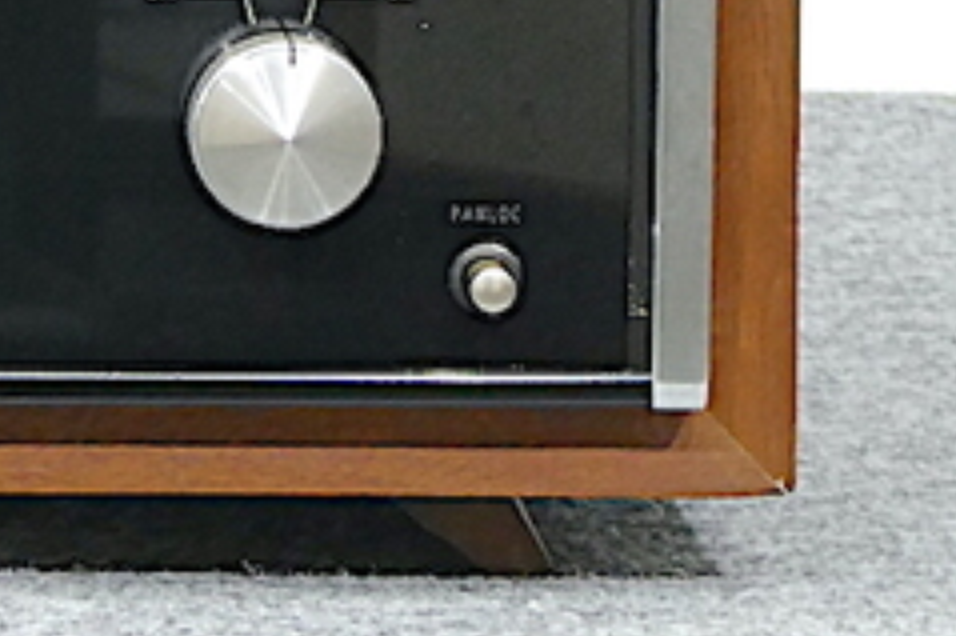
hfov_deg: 5.0
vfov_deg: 3.3
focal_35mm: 410
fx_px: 10880
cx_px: -728
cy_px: -208
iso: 200
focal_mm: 17.5
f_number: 5
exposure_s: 1/4
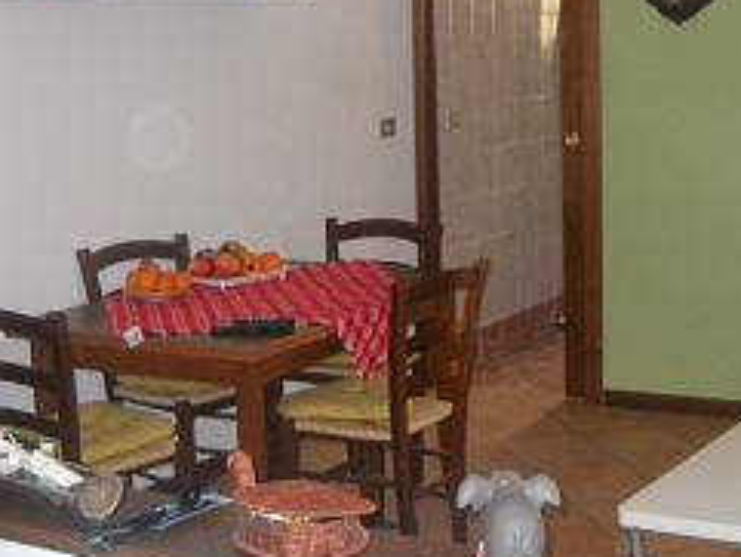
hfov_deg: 28.0
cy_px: 175
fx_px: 1456
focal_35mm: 68
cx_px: 587
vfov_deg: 21.5
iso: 400
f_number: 3.1
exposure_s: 1/30
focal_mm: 6.72
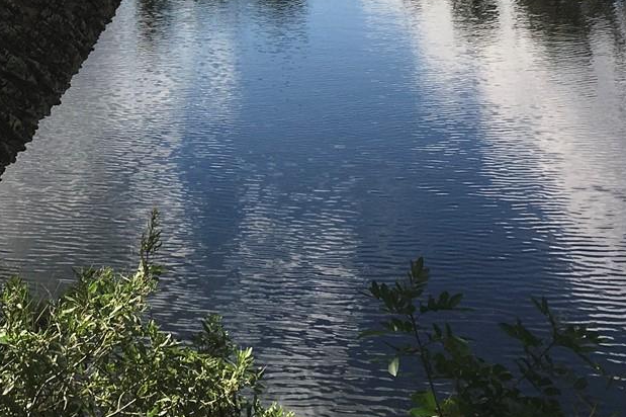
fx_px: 1356
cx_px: 137
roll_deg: -1.0
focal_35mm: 78
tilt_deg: -6.7
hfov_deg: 25.6
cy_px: -50
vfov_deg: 16.9
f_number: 2.2
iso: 25
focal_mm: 4.15
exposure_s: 1/1425
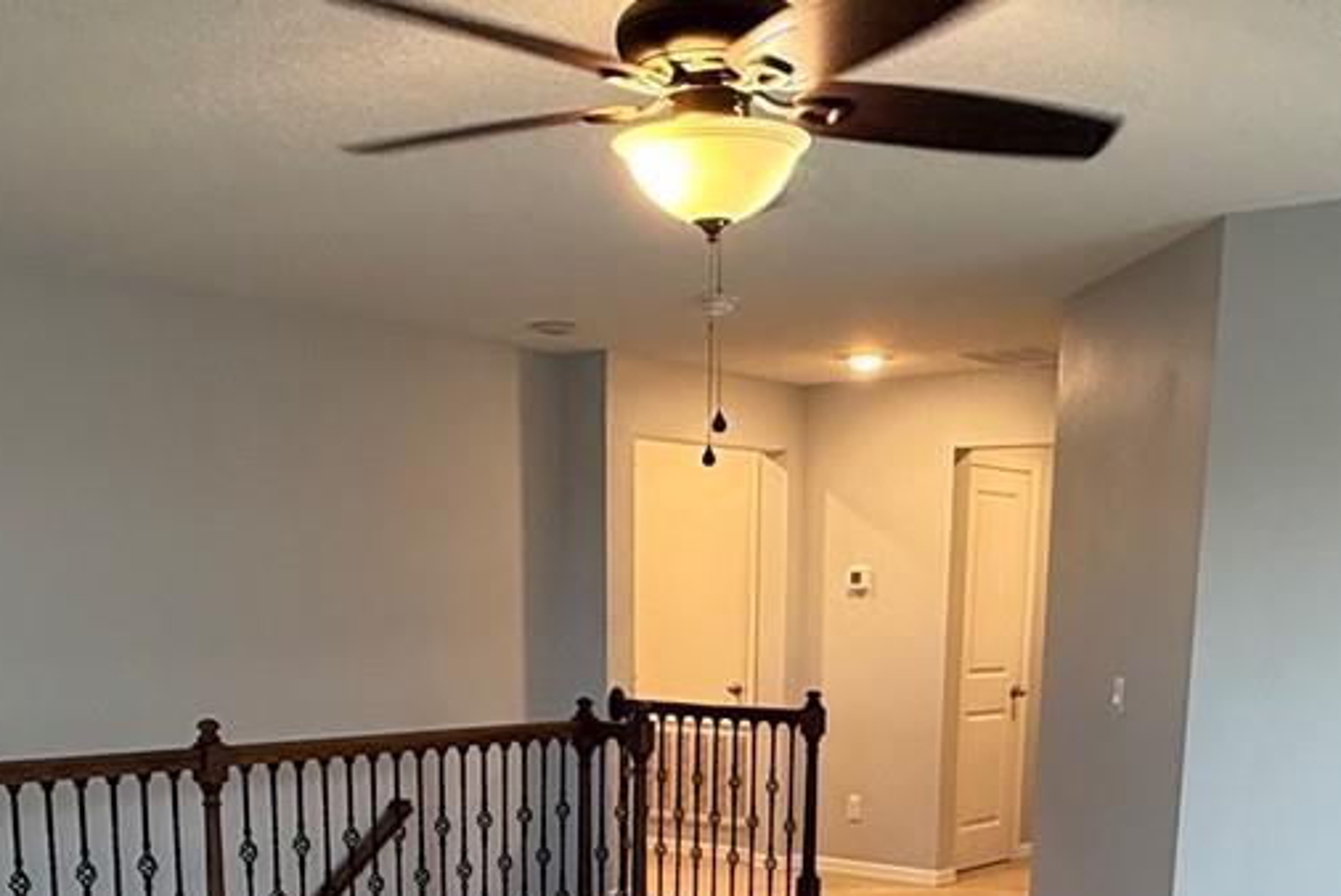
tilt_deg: -12.9
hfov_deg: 42.7
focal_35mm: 46
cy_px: 997
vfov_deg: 26.8
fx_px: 1714
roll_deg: -0.7
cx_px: 702
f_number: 2.2
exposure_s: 1/60
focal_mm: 2.22
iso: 250
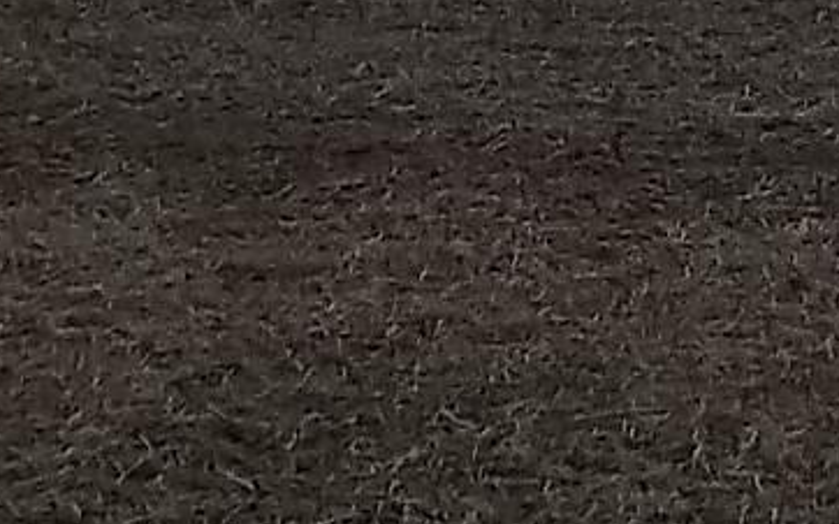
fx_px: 3703
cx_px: 1150
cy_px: -682
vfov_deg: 7.6
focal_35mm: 162
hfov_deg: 12.5
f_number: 8.9
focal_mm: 4.9
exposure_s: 1/400
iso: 80
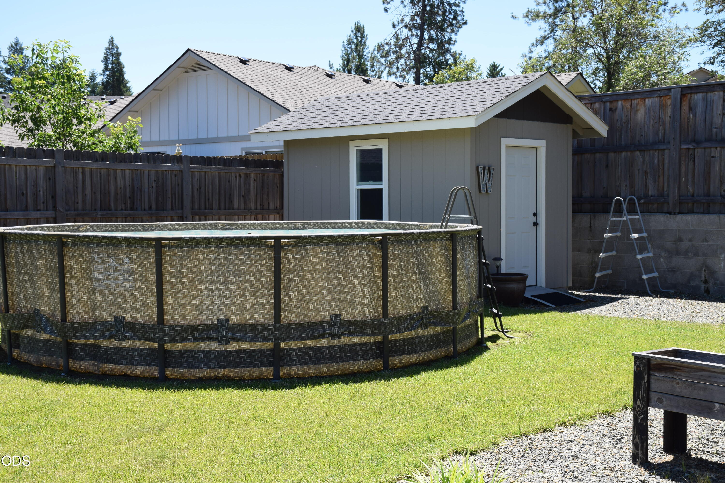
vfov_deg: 26.5
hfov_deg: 38.9
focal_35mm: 51
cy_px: 242
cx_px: 362
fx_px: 1027
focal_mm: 34
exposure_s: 1/250
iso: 220
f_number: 8
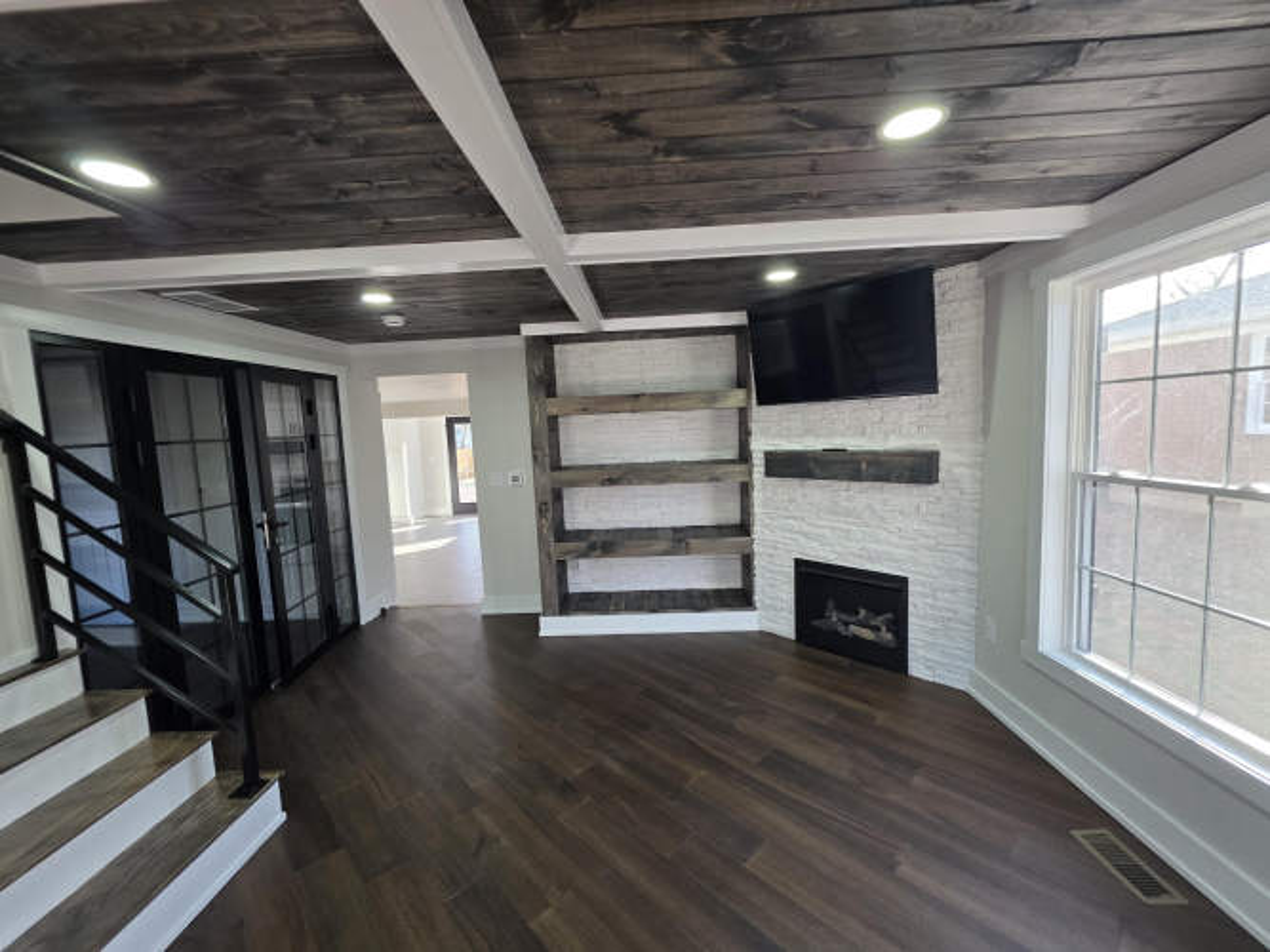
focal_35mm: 13
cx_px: 635
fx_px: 477
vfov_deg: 89.9
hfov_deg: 106.2
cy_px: 476
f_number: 1.9
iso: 160
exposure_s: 1/120
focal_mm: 2.2
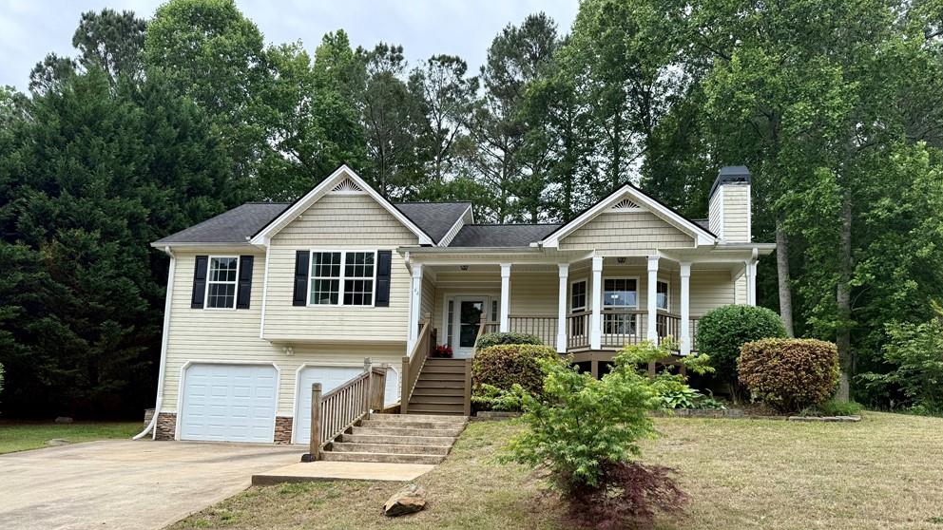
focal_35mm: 27
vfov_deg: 42.4
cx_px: 471
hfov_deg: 69.9
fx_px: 675
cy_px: 350
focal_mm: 6.76
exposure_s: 1/2053
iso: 80
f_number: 1.78
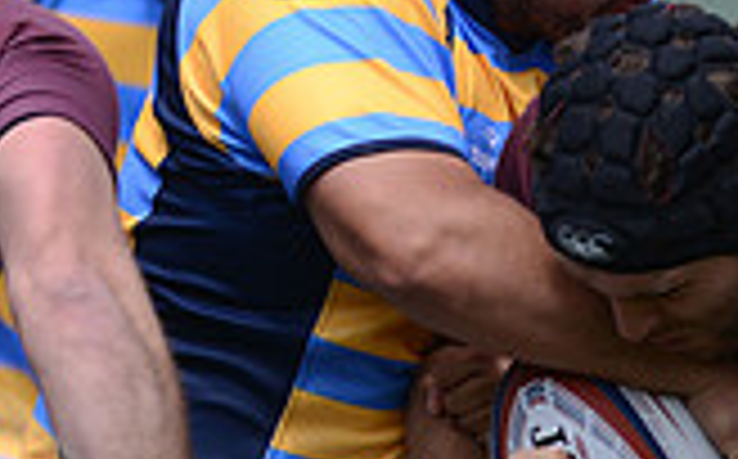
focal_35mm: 1516
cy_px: 664
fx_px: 30449
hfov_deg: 1.4
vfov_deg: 0.9
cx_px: 585
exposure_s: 1/2000
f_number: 4
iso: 400
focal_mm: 420
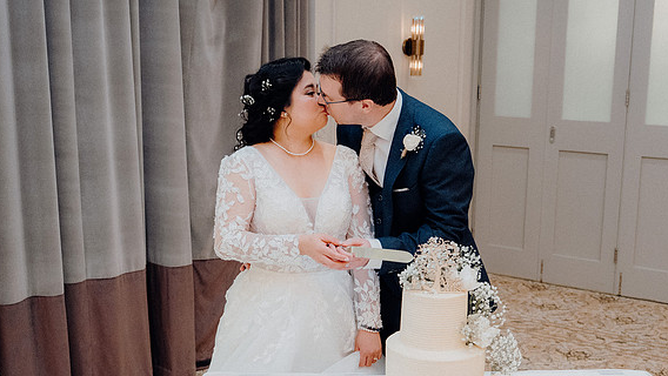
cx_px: 335
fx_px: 815
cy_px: 218
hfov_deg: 44.6
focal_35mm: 46
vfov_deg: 26.0
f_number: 3.5
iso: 3200
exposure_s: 1/160
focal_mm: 29
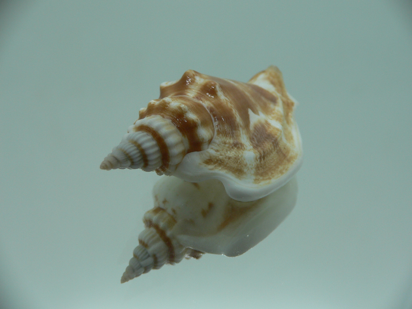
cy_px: 154
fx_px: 417
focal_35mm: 35
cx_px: 206
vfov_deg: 40.7
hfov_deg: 52.6
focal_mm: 4.6
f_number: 2.8
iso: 80
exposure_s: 1/60
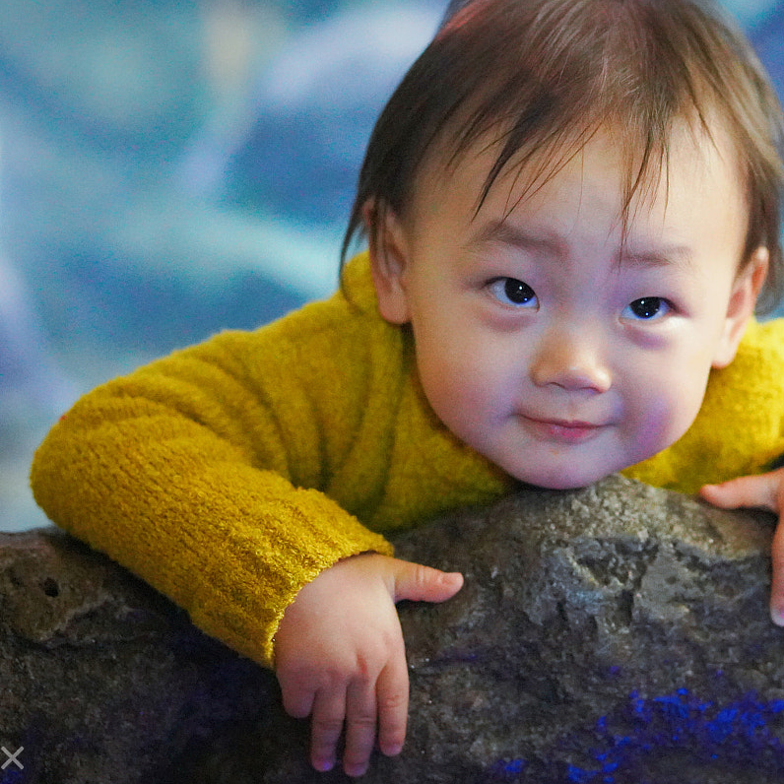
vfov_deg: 18.5
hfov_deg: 18.4
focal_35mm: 94
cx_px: 567
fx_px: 2409
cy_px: 373
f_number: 2.2
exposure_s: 1/160
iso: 12800
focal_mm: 55
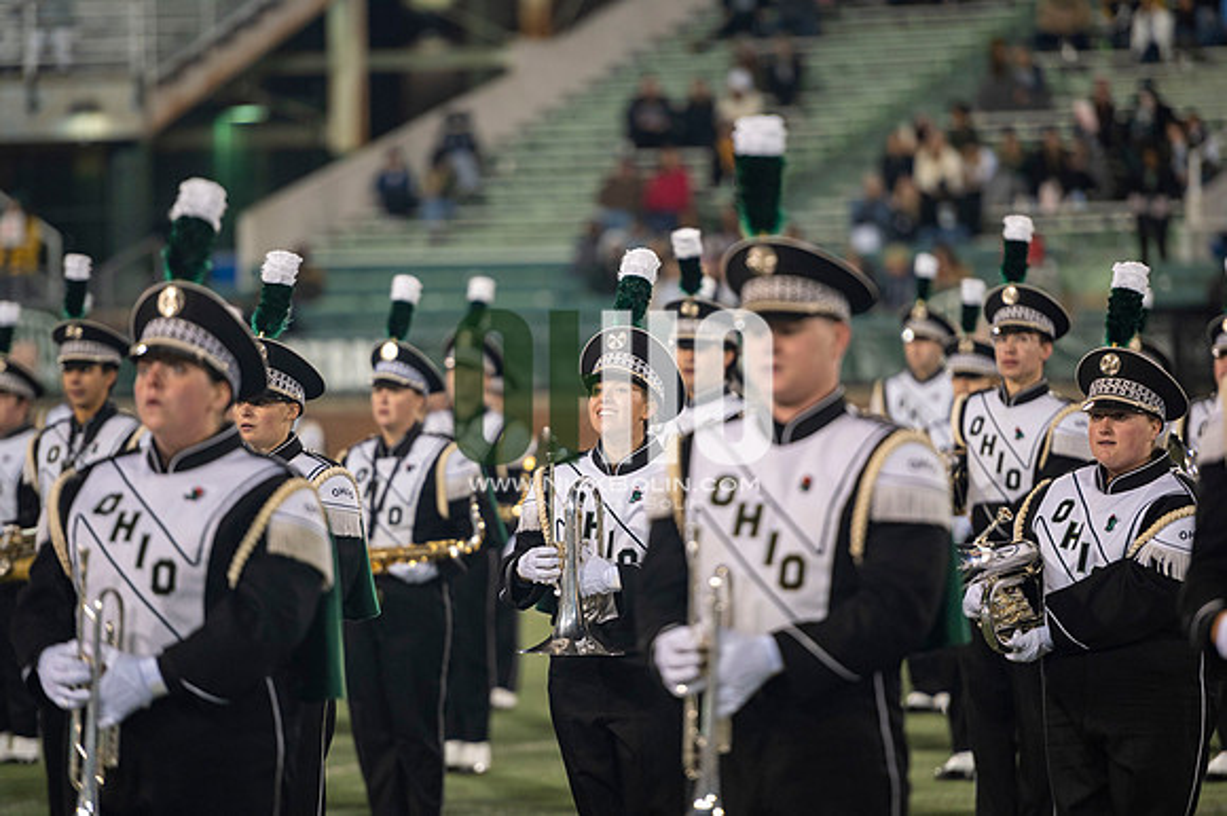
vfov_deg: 6.9
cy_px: 408
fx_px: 6813
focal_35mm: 200
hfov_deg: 10.3
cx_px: 614
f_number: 2.8
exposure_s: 1/500
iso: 1000
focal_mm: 200
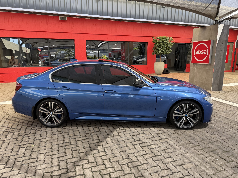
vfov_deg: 56.8
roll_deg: -0.1
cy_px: 89
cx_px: 119
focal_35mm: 24
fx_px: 165
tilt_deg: -11.4
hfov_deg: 71.6
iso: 100
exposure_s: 1/329
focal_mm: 6.76
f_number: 1.78
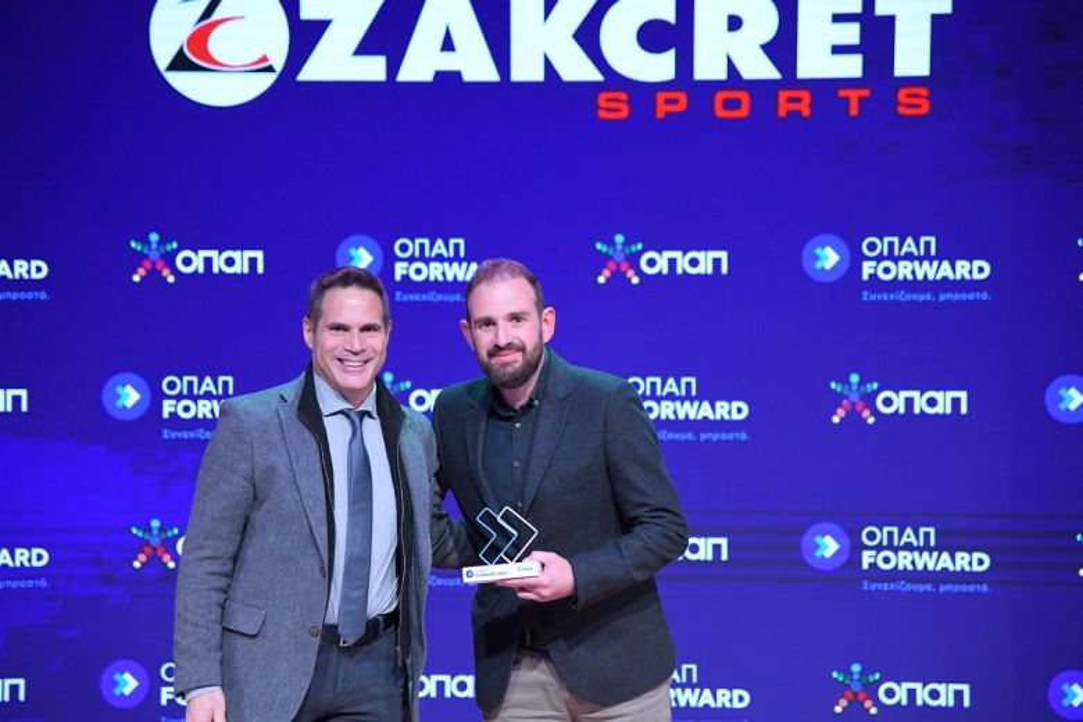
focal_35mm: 112
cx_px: 542
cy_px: 361
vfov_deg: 12.2
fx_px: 3369
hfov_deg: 18.3
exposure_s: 1/500
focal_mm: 112
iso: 3200
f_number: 4
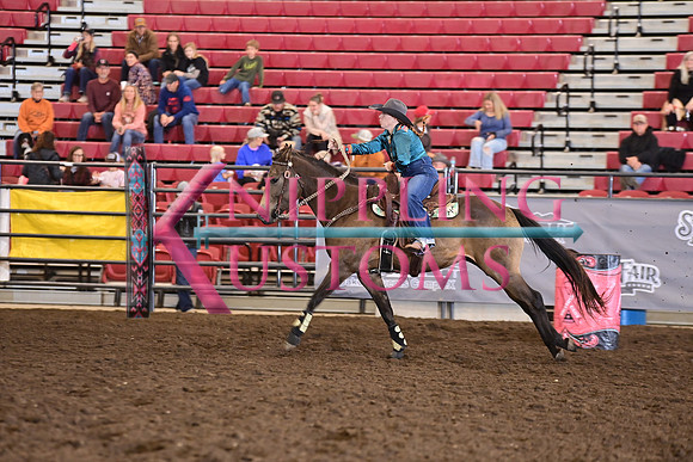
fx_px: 3851
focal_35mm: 200
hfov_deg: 10.3
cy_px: 231
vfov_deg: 6.9
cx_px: 346
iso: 2000
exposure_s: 1/250
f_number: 4
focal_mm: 200
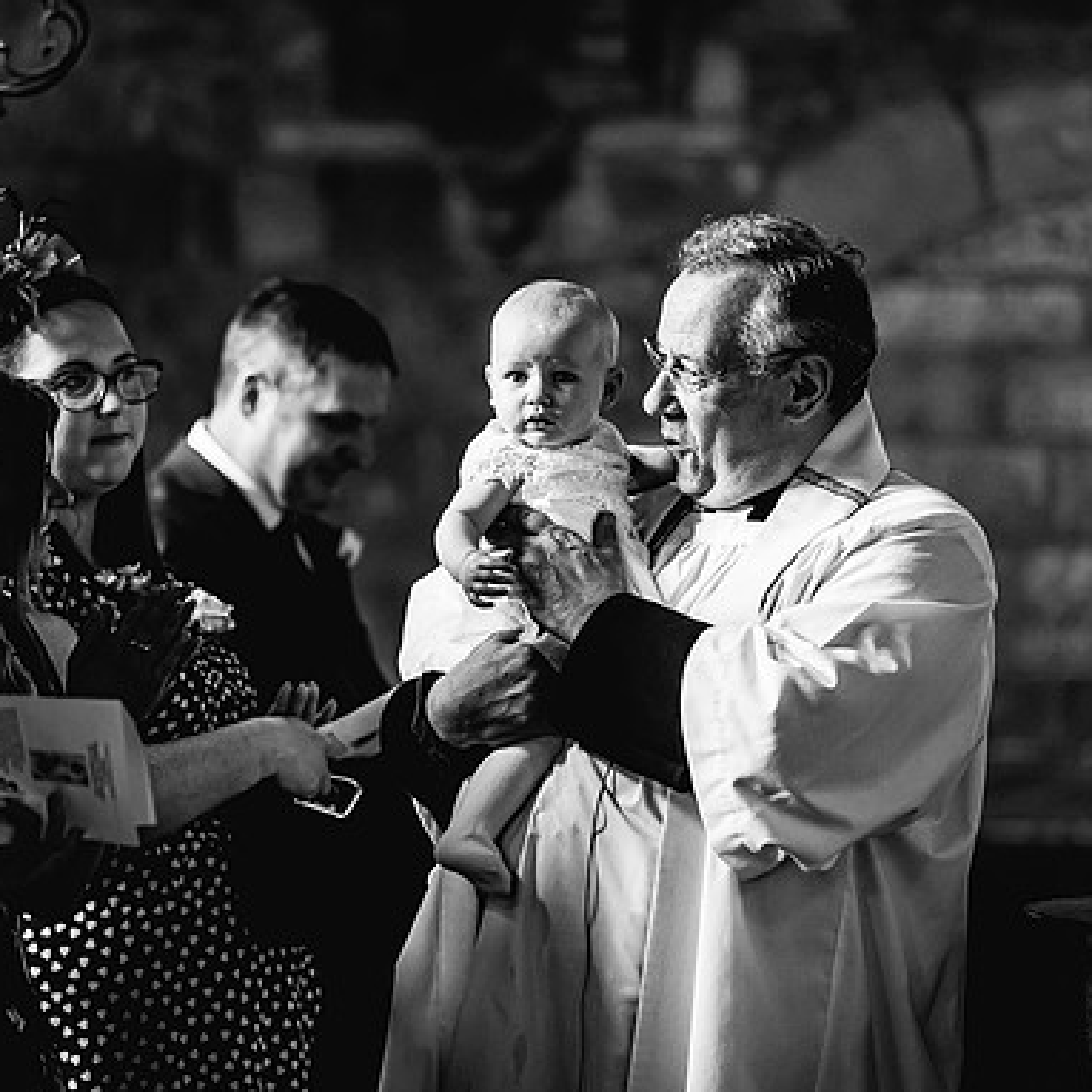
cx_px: 465
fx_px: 6353
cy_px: 546
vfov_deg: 9.8
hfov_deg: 9.8
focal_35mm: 178
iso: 3200
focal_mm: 135
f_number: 2
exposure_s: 1/320
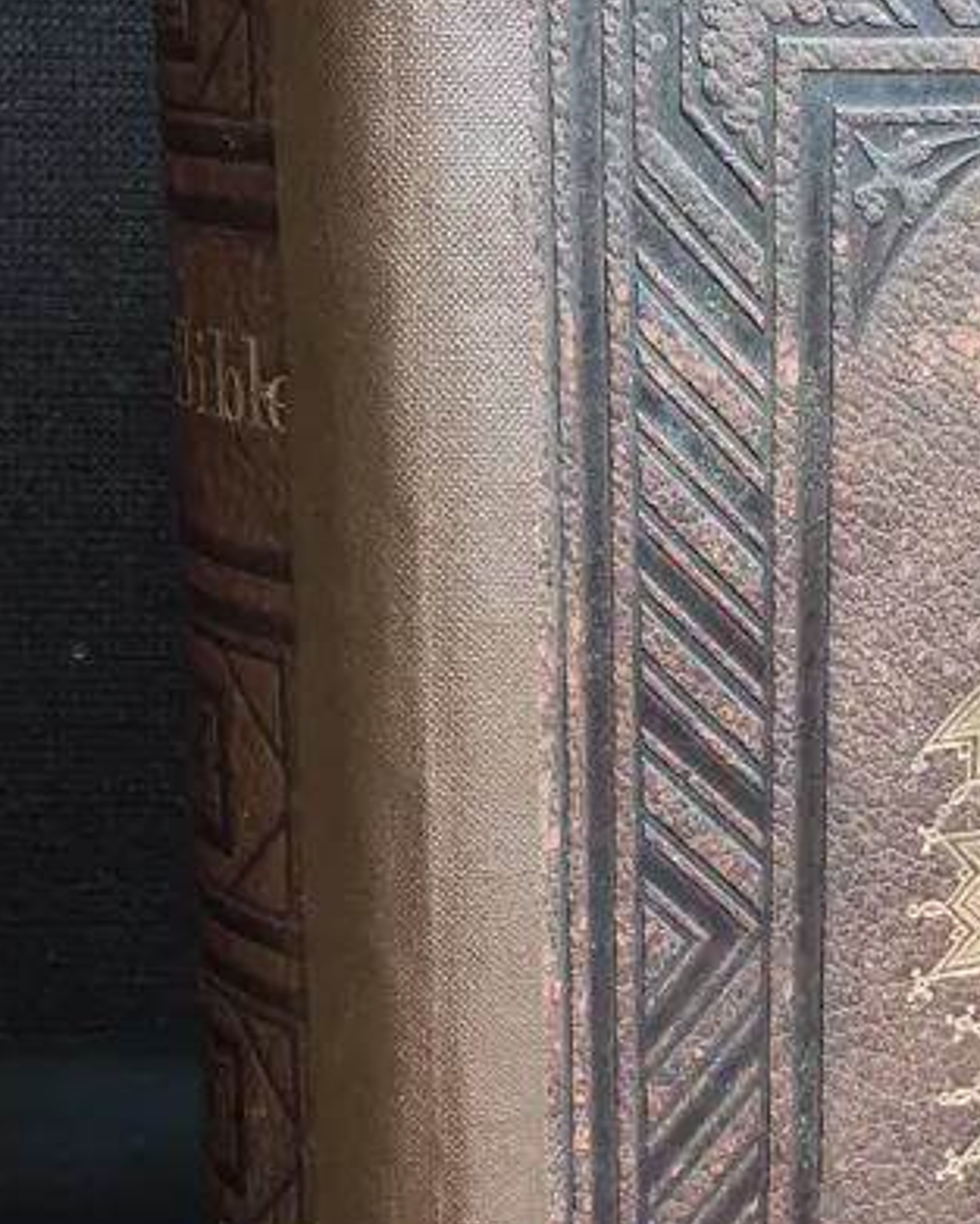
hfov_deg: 21.6
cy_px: 767
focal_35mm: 69
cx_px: 921
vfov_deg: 27.4
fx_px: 2501
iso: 200
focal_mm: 2.87
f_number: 2
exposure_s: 1/100
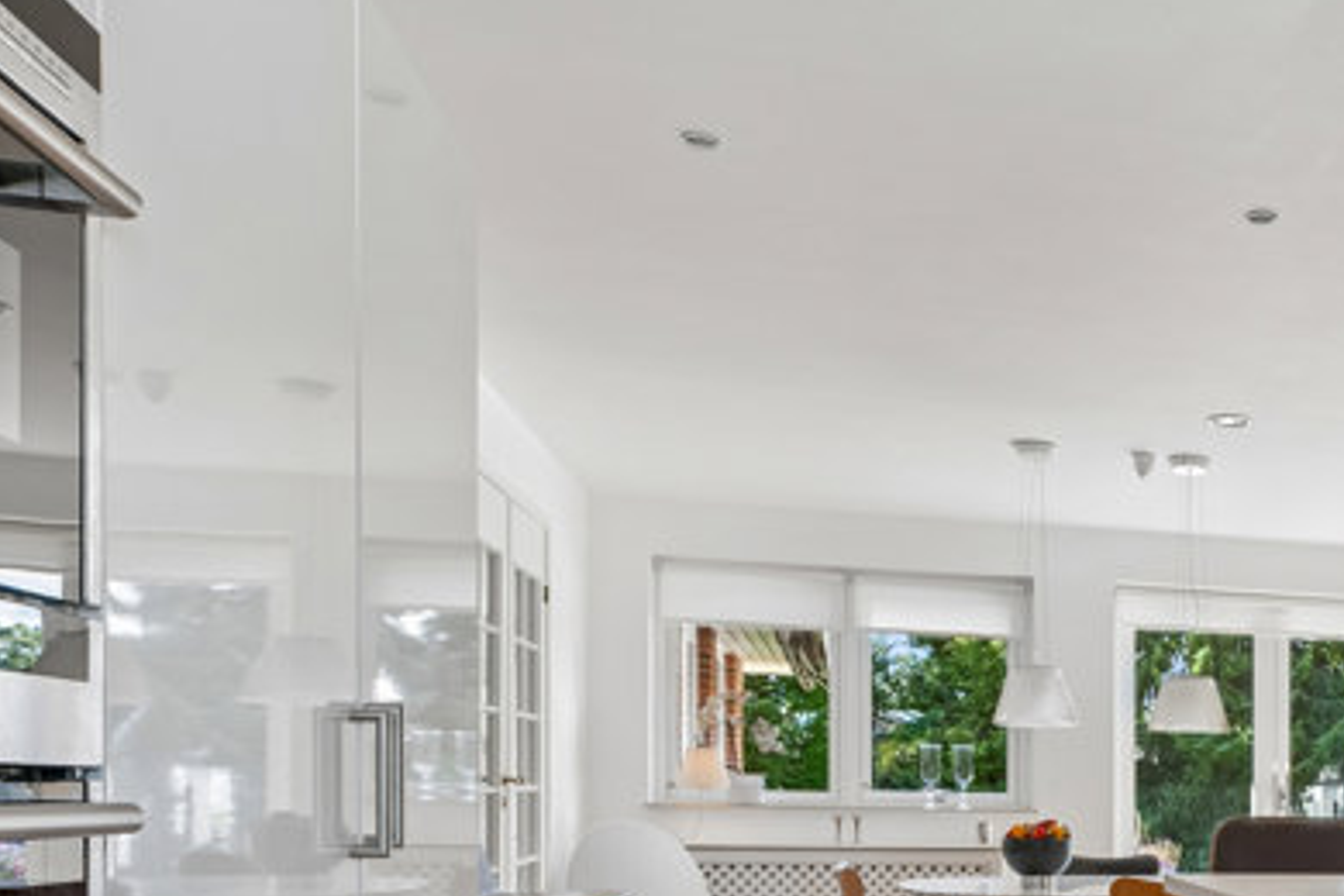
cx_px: 1227
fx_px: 1456
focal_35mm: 39
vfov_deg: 32.4
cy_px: 815
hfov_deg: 44.7
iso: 400
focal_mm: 19
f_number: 13
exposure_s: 1/15
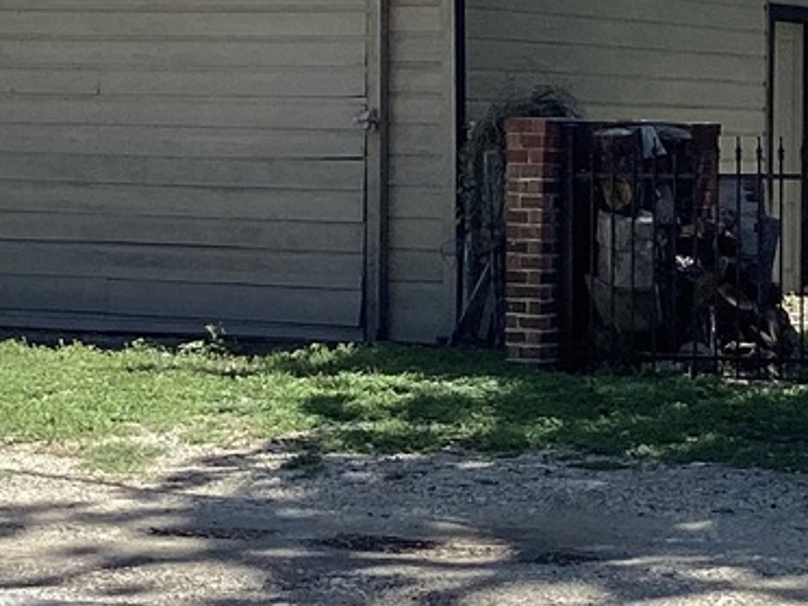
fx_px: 2801
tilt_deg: -1.8
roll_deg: +0.9
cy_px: 248
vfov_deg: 12.3
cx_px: 849
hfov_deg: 16.0
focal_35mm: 120
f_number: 2.4
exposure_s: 1/895
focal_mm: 3.3
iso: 25
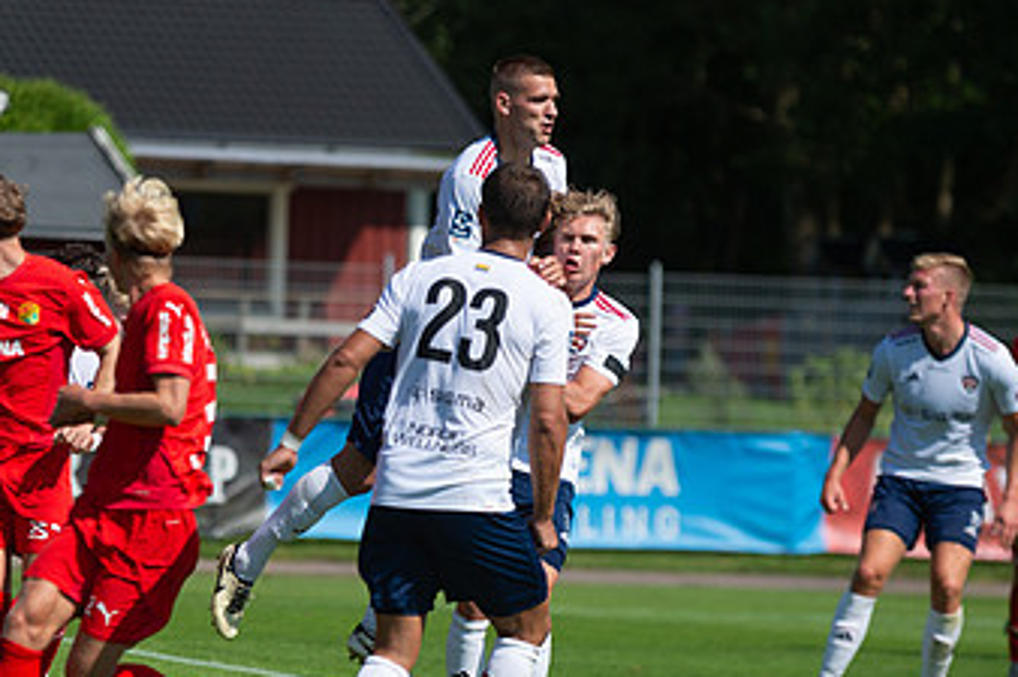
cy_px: 259
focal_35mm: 300
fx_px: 8479
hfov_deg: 6.9
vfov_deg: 4.6
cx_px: 262
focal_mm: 175
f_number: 3.2
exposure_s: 1/2500
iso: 100
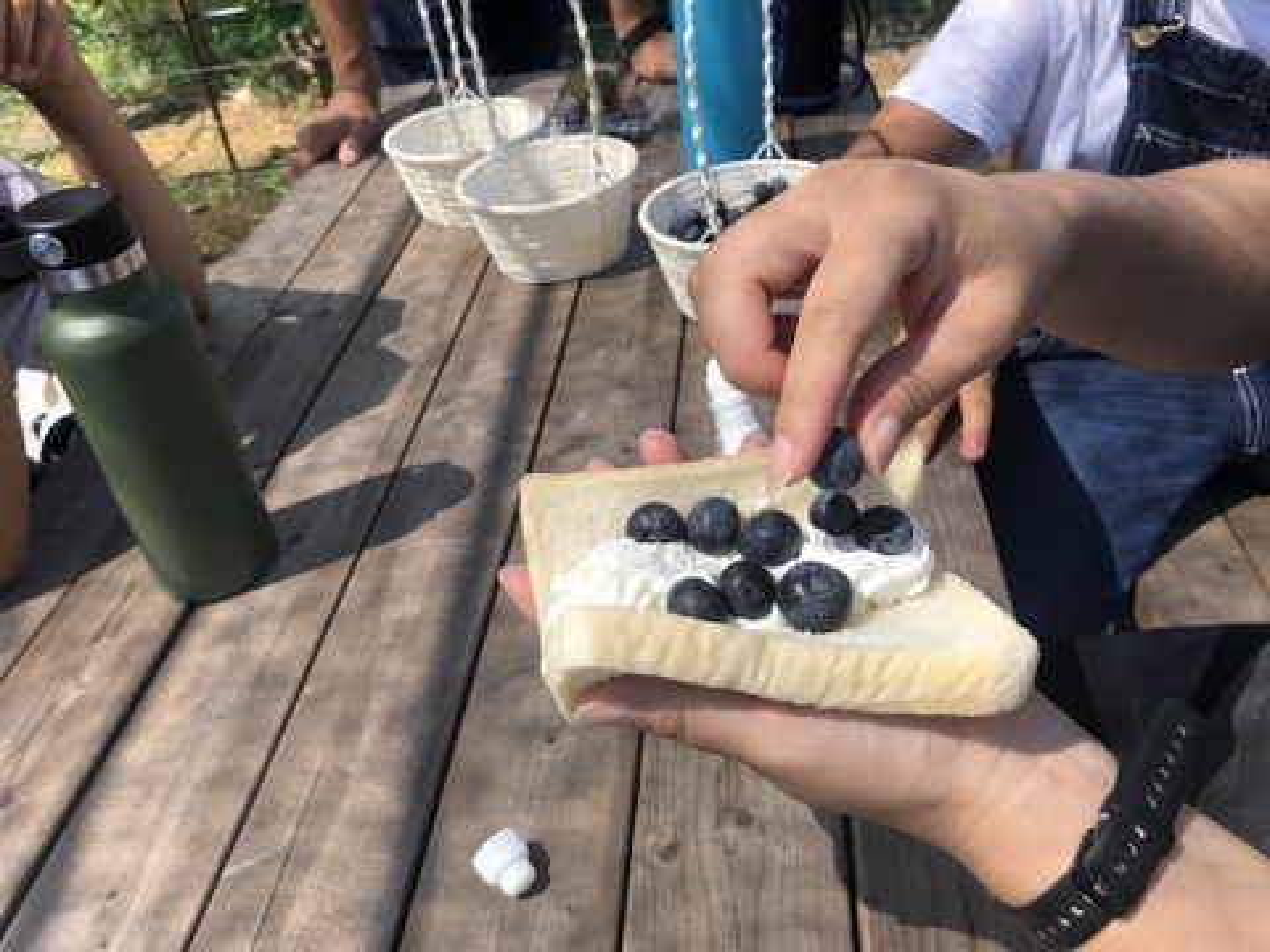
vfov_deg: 49.7
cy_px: 476
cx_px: 635
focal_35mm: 28
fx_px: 1027
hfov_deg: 63.4
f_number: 1.8
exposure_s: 1/787
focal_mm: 3.99
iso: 20
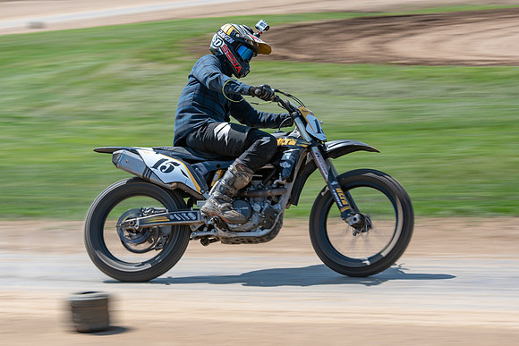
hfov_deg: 15.9
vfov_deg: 10.7
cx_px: 224
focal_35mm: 128
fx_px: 1852
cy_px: 156
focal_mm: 100
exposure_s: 1/125
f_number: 8
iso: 100
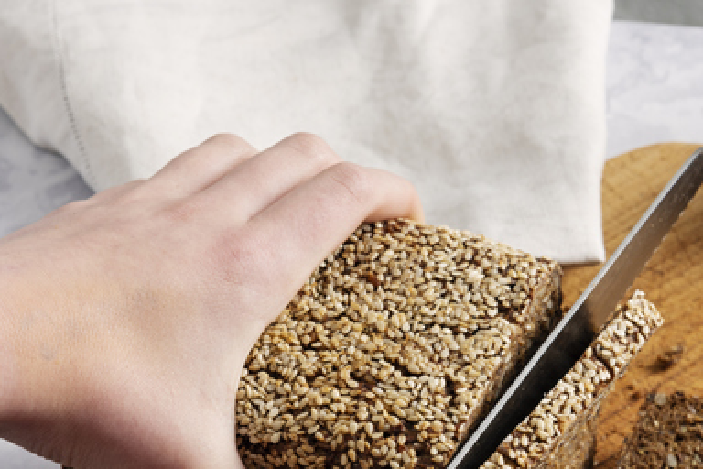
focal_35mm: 132
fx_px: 2577
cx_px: 538
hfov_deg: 15.5
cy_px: 398
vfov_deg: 10.3
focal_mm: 70
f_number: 11
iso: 100
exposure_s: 1/160
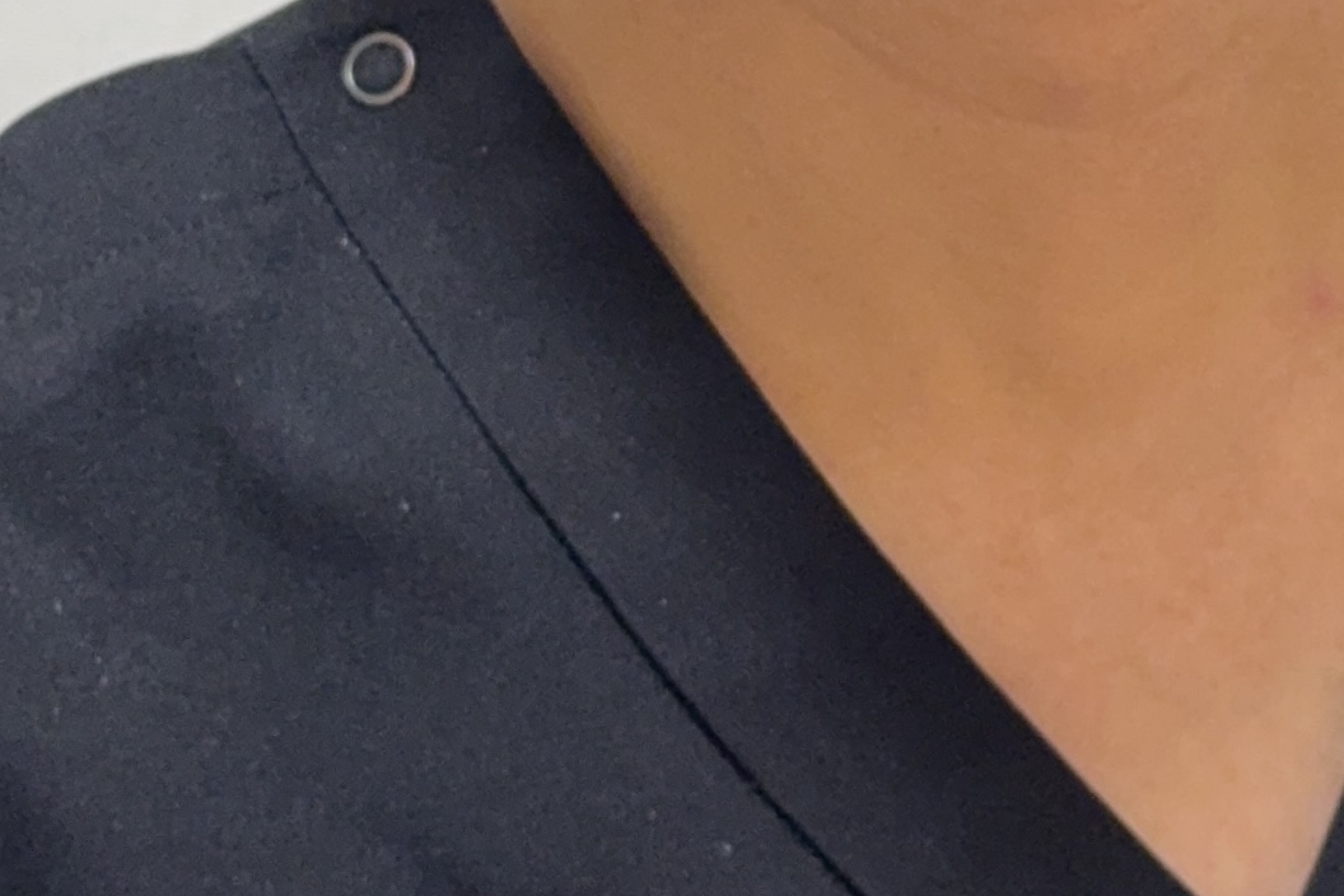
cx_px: 1009
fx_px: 6197
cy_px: -547
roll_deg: -0.3
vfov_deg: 8.1
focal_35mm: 166
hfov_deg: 12.3
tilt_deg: -10.3
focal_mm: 6.76
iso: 64
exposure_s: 1/49
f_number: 1.78
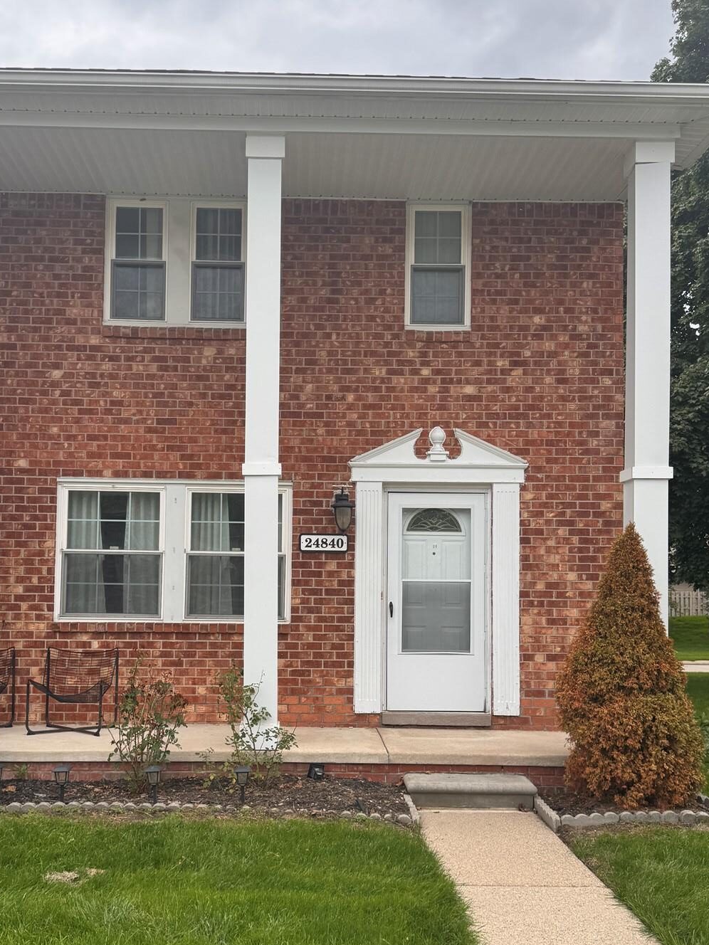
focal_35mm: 37
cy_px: 546
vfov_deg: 49.9
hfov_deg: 38.6
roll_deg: +0.2
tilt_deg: +2.5
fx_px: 1010
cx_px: 302
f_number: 1.78
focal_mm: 6.76
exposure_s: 1/2041
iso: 80
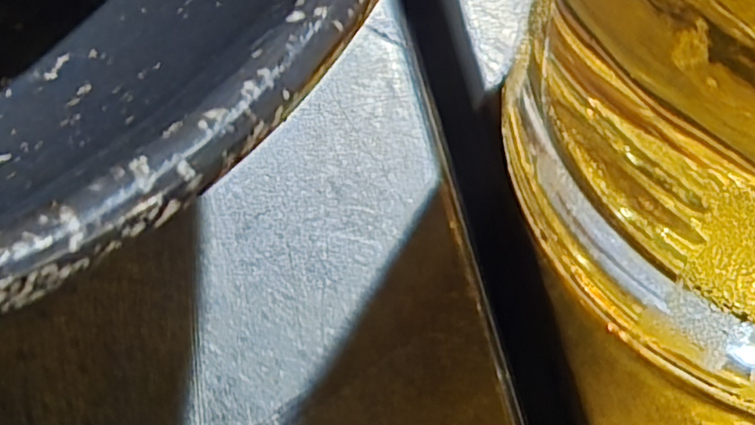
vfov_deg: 9.9
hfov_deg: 16.8
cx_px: -280
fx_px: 2383
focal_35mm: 119
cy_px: -196
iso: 2500
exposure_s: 1/30
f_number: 1.8
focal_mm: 5.4
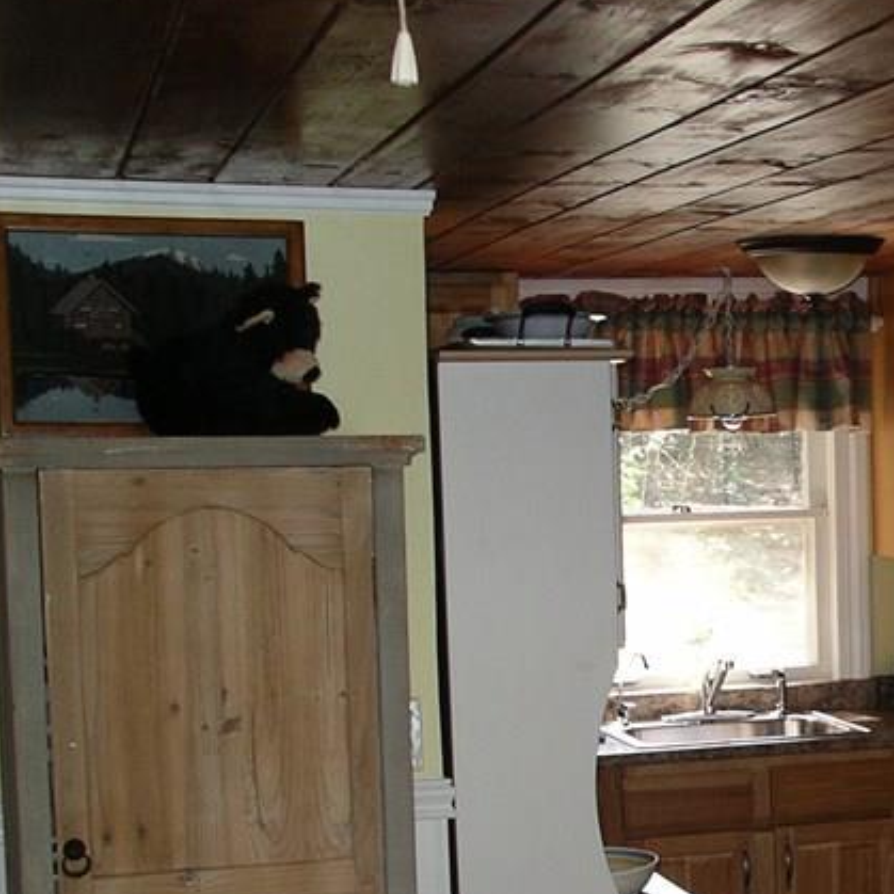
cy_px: 721
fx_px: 2338
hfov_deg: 20.6
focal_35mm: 80
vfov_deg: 21.4
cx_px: 1003
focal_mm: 7.8
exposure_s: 1/40
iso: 200
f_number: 2.8
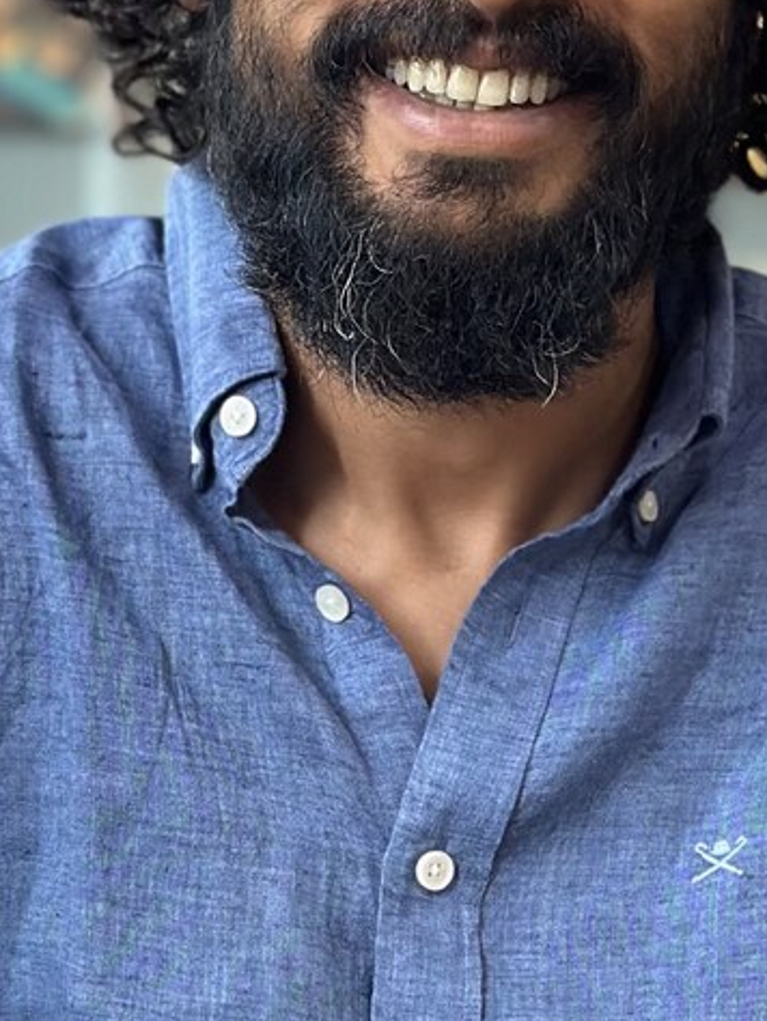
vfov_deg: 12.2
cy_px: 610
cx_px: 377
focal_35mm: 162
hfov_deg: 9.2
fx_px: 4782
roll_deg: -2.4
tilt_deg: -1.2
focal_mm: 6.86
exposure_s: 1/50
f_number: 1.78
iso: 320
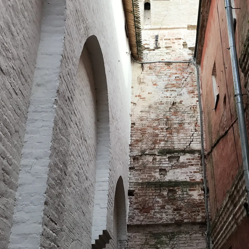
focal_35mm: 50
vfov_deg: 33.6
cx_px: 159
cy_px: 73
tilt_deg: +32.0
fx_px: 407
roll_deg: +0.2
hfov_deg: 33.8
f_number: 1.8
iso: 20
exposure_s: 1/280
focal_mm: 3.99
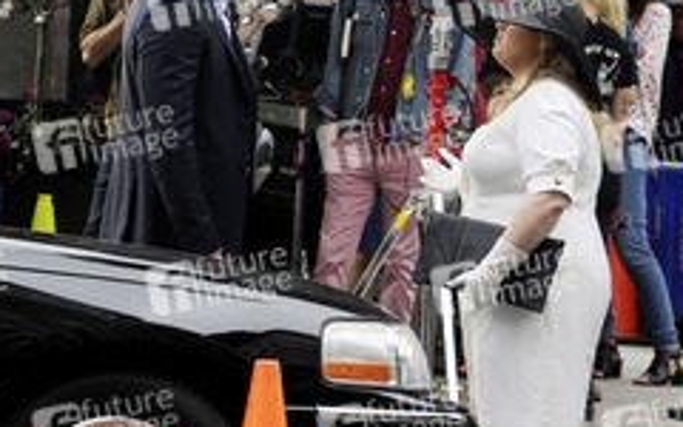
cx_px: 427
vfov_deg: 4.2
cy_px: 211
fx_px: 5863
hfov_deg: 6.7
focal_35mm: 315
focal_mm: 165
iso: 800
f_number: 9
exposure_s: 1/500
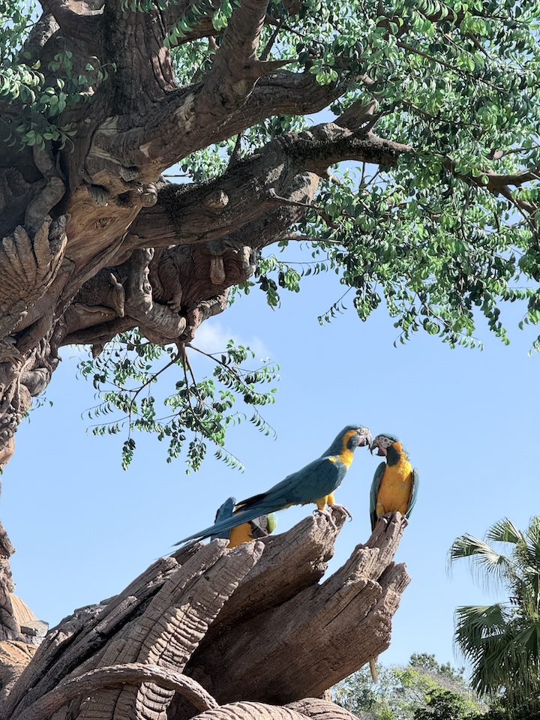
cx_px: 270
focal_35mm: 120
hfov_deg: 12.3
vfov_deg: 16.4
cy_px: 360
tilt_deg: +13.5
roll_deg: +0.4
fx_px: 2496
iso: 50
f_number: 2.8
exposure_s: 1/563
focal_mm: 15.66
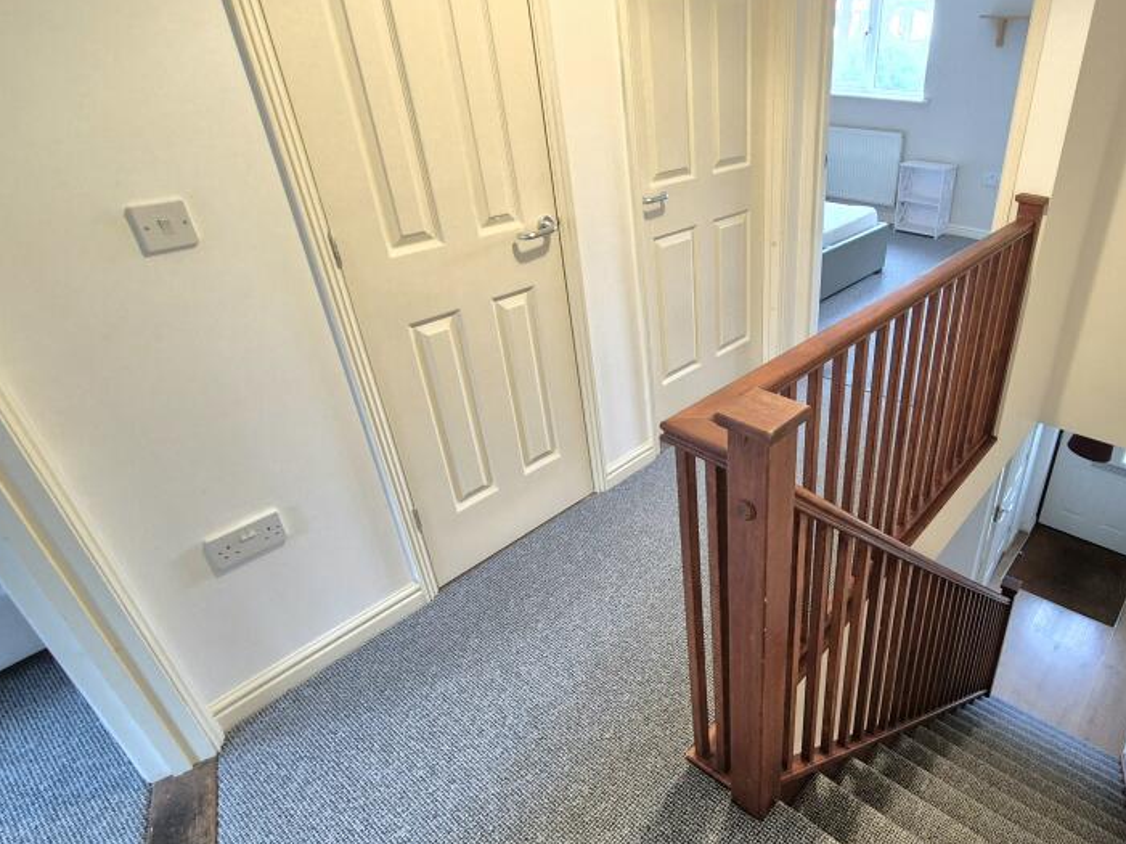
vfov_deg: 68.6
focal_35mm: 19
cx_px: 771
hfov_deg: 81.2
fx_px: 618
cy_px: 421
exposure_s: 1/50
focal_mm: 2.2
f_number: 2.2
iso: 400
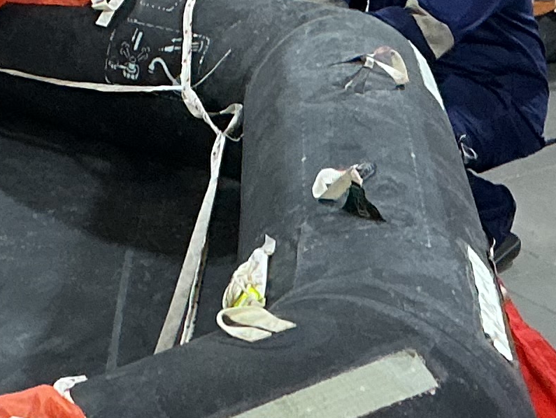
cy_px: -44
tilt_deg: -13.4
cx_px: 181
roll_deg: +0.1
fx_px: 2362
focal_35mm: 147
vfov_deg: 10.0
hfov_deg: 13.4
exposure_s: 1/50
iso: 160
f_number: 1.8
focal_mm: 3
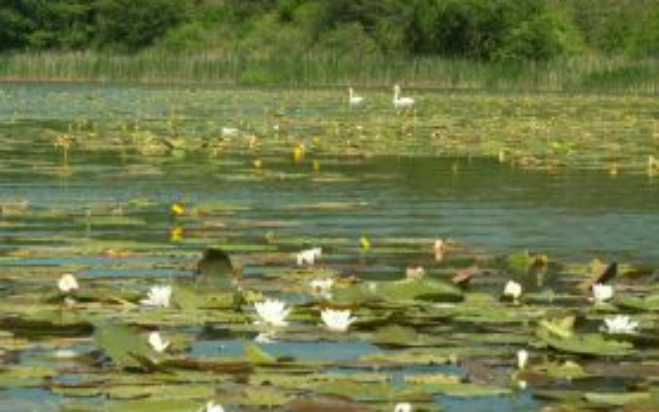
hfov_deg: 11.3
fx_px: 3340
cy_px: 191
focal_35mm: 186
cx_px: 290
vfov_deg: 7.1
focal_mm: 22.14
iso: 50
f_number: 6.3
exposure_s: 1/80
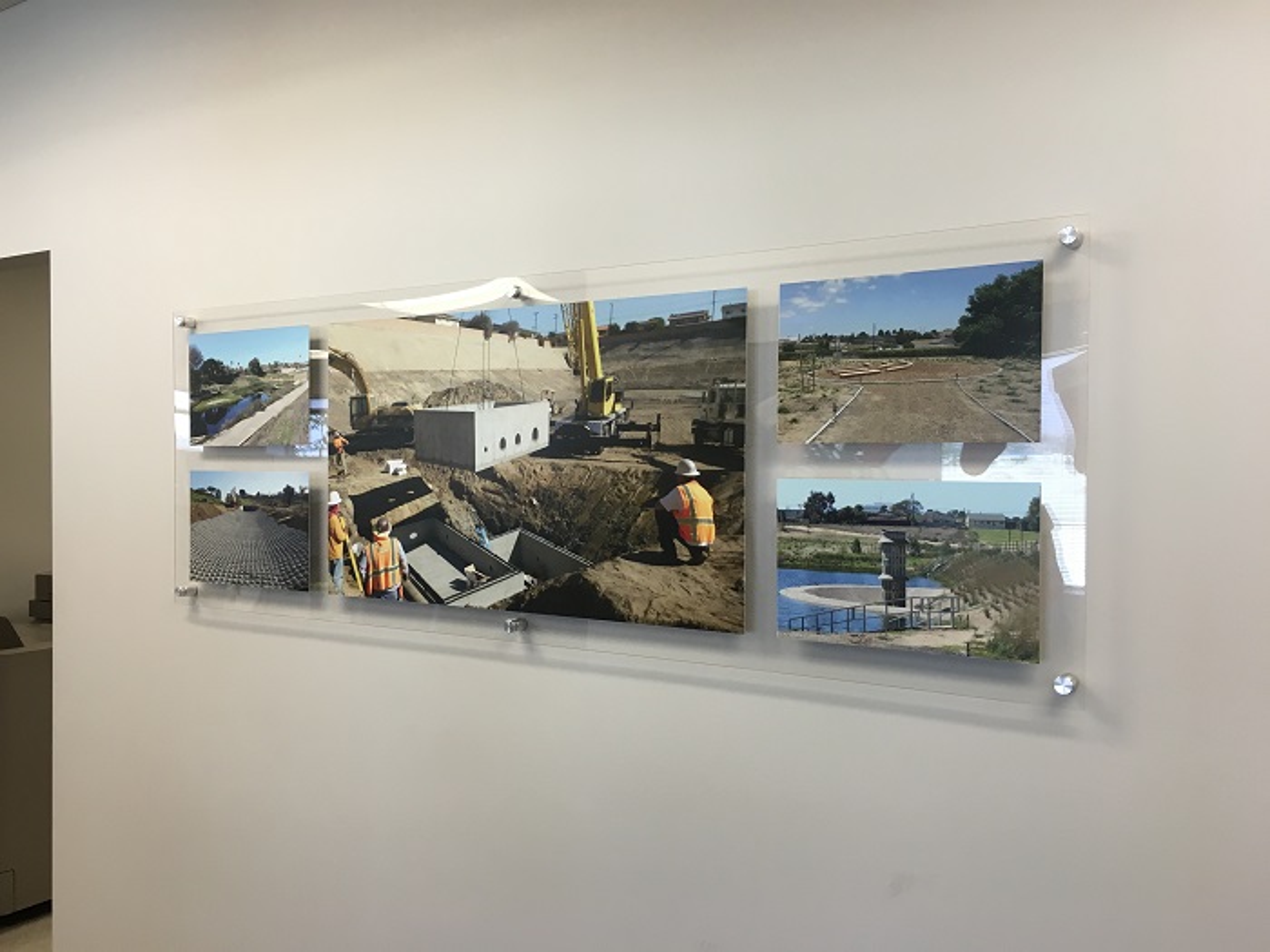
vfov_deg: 48.2
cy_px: 476
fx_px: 1064
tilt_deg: -1.7
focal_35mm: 29
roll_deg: -0.4
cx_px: 635
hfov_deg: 61.7
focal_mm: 4.15
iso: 50
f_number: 2.2
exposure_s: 1/30
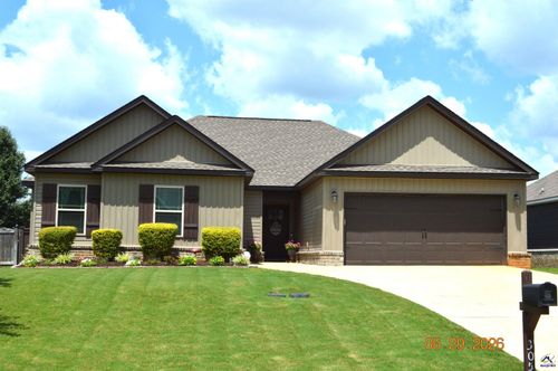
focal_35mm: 44
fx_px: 673
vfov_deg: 30.8
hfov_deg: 45.0
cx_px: 279
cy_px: 186
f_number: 11
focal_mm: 29
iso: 250
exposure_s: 1/500
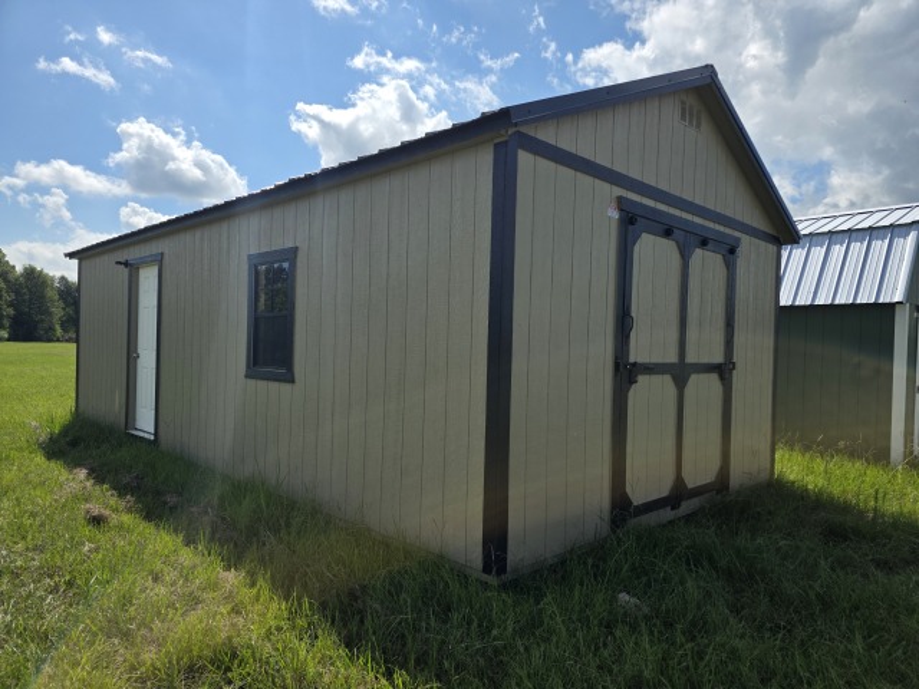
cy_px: 344
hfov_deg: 73.9
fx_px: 611
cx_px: 460
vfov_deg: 58.9
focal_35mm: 23
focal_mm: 6.3
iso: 80
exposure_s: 1/7944
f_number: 1.7
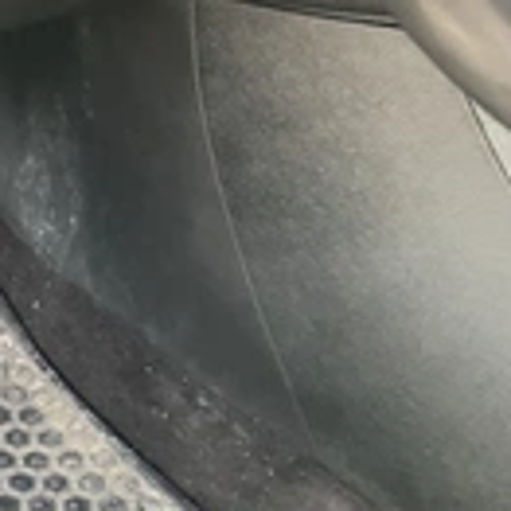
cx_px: -250
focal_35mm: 78
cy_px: 367
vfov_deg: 22.0
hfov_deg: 19.4
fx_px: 1303
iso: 100
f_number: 1.8
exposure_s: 1/60
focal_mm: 3
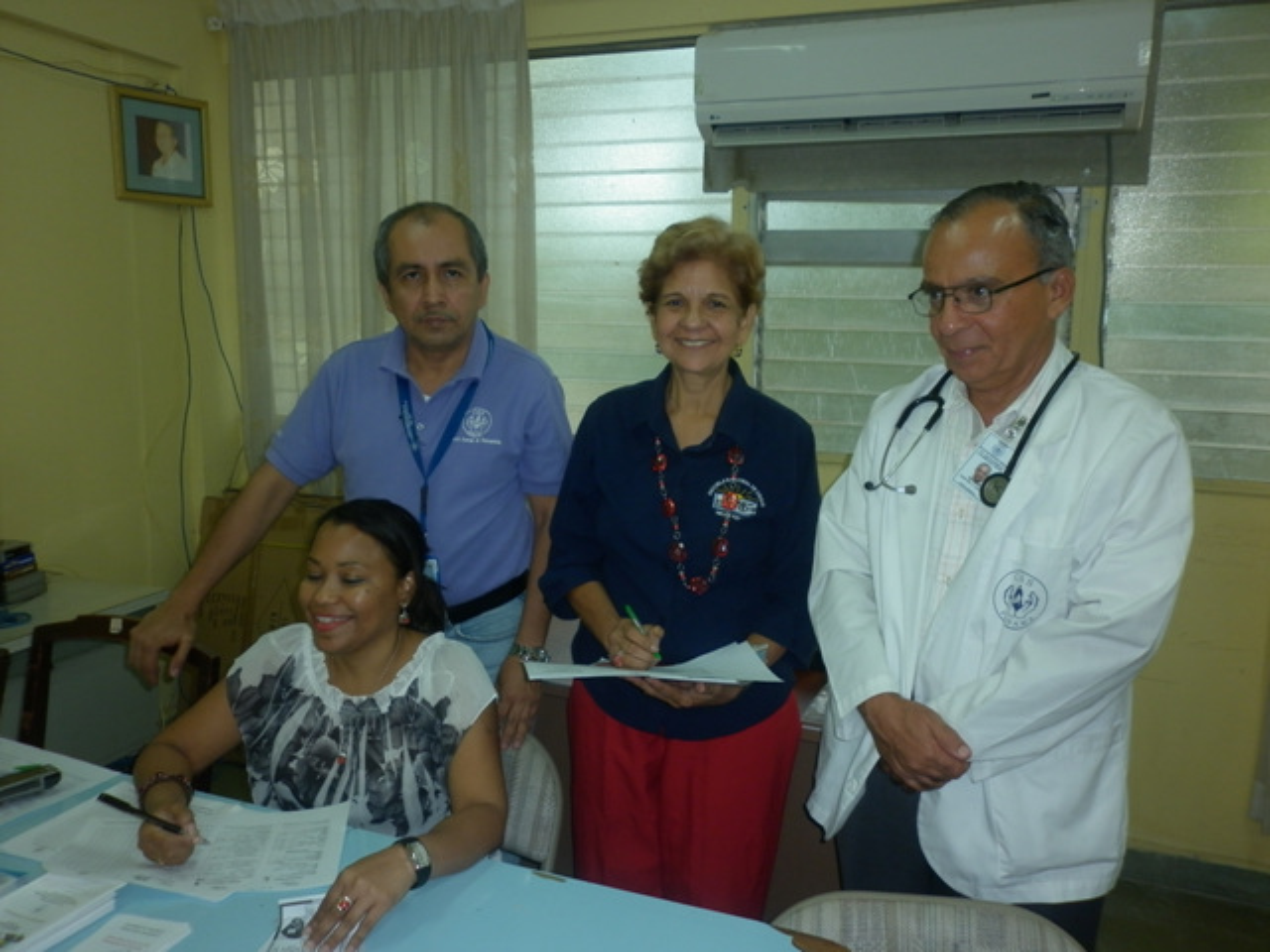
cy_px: 476
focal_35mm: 28
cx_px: 635
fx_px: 1027
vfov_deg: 49.7
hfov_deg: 63.4
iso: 100
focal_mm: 5
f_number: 2.8
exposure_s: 1/30
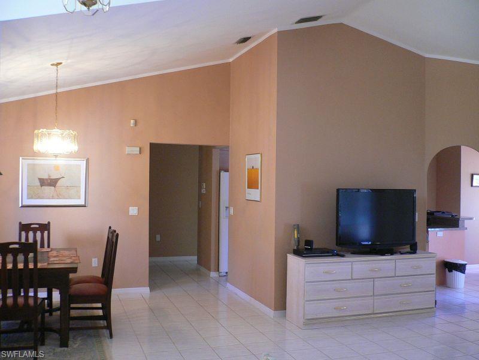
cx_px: 240
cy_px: 180
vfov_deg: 40.7
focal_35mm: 35
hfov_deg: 52.6
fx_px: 484
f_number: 2.8
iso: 200
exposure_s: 1/15
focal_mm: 5.8
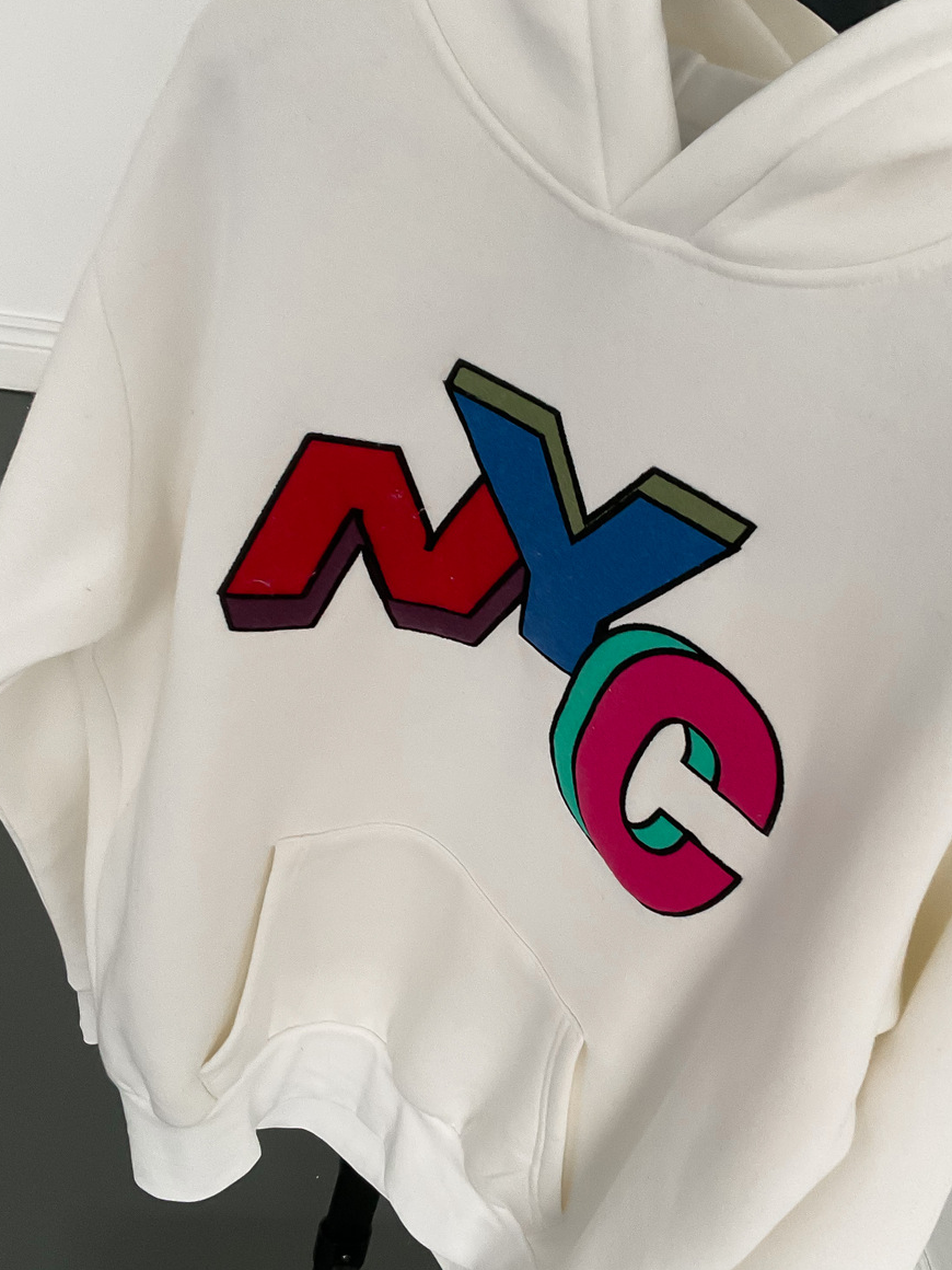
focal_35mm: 40
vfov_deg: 46.8
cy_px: 667
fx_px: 1467
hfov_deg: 35.9
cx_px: 518
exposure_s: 1/60
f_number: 1.8
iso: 100
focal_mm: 3
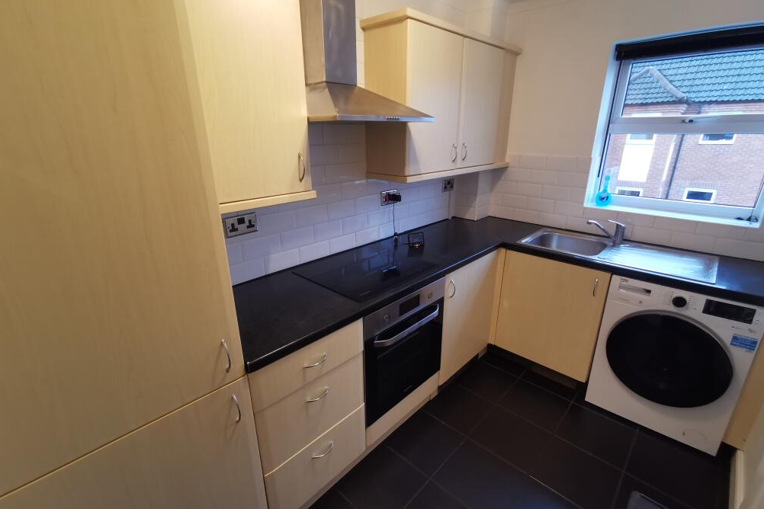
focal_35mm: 17
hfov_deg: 93.3
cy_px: 260
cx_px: 388
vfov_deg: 70.4
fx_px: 361
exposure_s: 1/33.3
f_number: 2.2
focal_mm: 2.35
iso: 200
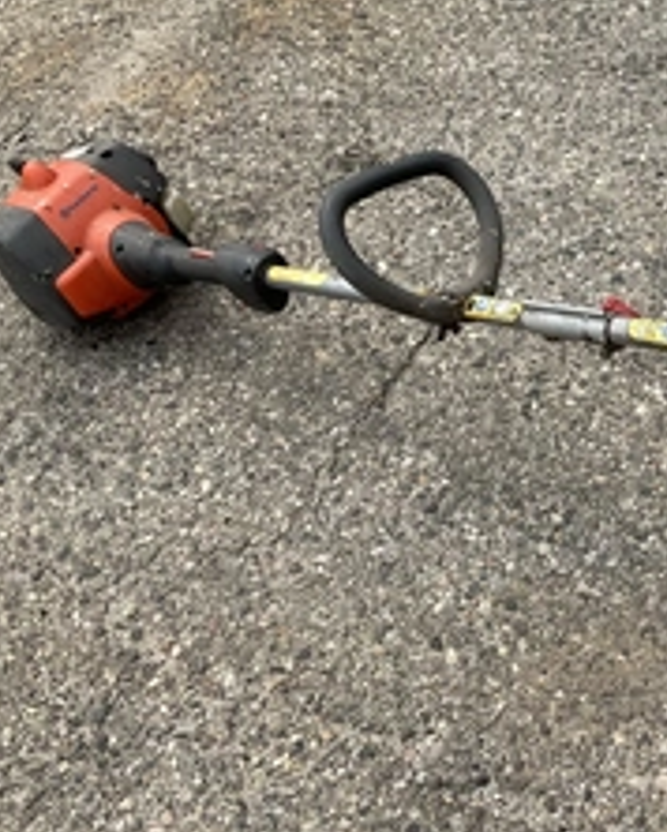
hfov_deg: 28.4
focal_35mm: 51
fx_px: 1257
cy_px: 394
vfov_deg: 36.6
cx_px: 615
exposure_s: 1/1534
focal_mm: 3
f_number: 1.8
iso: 25
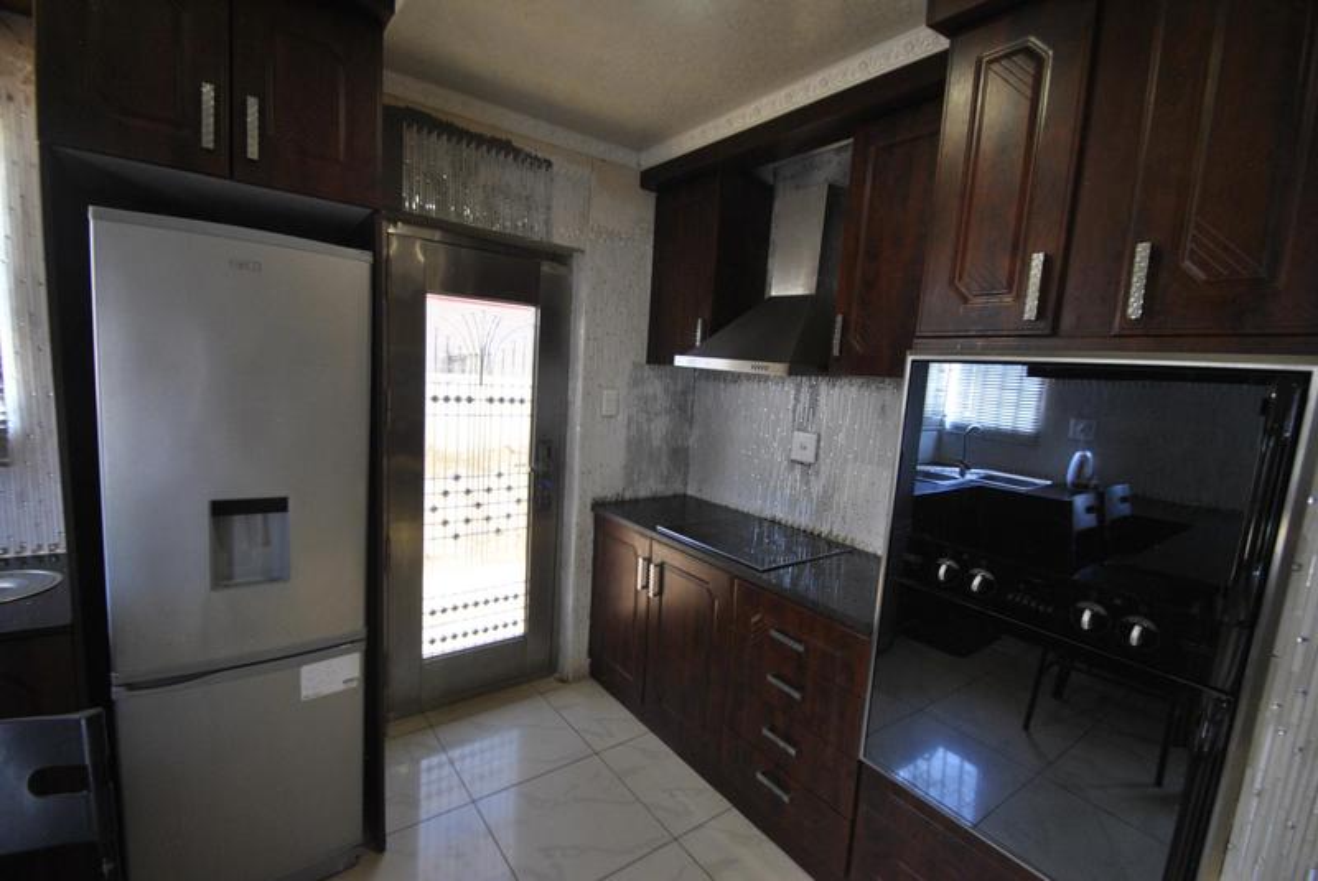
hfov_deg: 100.3
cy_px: 440
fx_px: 550
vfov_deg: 77.4
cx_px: 659
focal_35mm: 15
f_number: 3.5
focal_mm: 10
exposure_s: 1/25
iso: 400
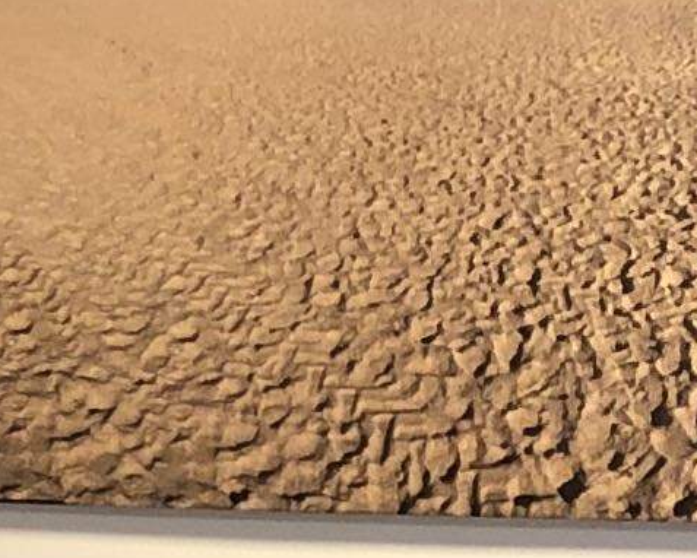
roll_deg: +0.5
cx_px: -168
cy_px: 1455
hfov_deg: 8.3
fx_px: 4767
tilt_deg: -15.3
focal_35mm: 231
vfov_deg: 6.3
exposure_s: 1/17
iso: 64
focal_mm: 3.99
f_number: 1.8
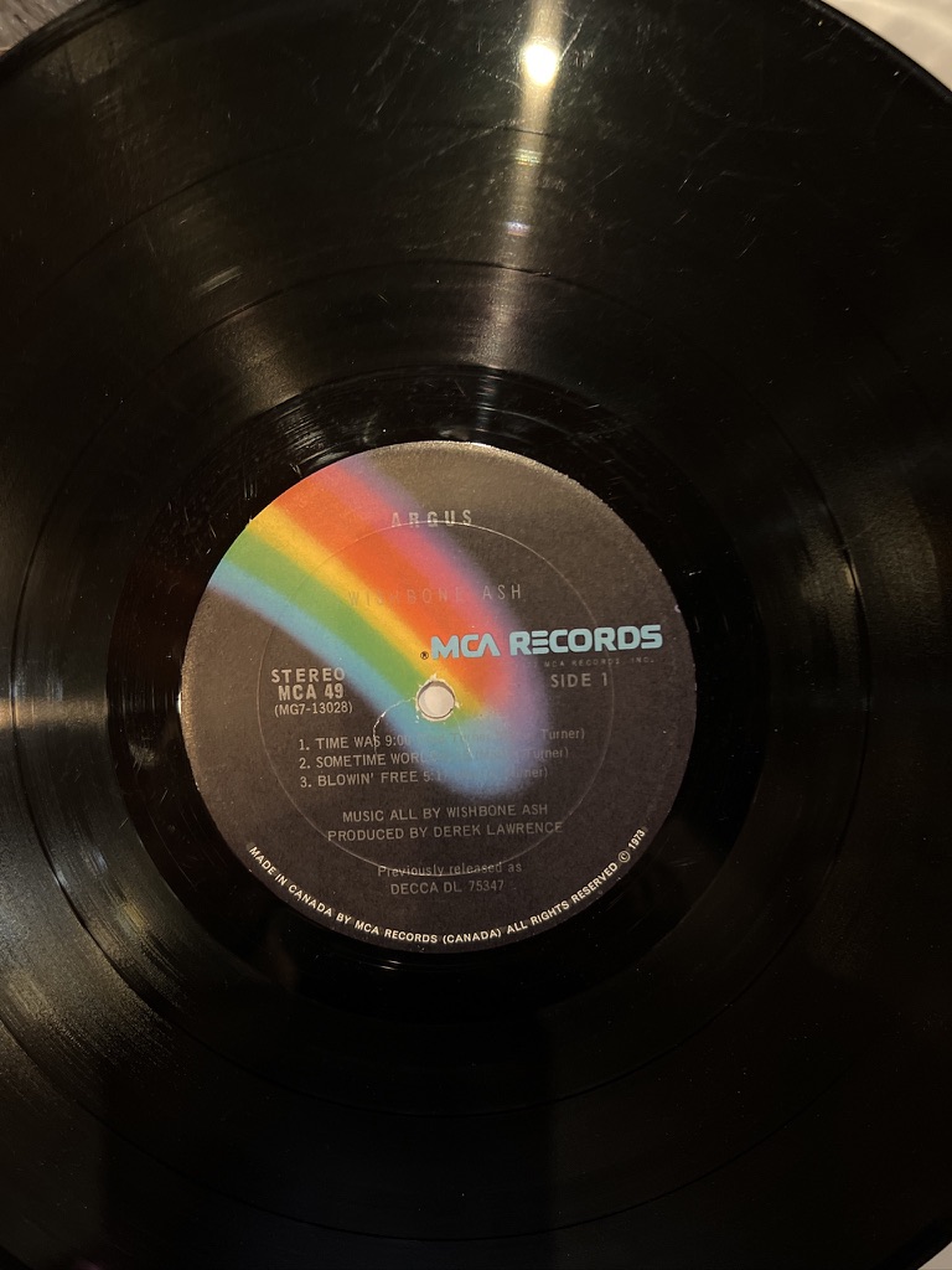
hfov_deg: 53.1
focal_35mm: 26
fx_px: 953
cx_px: 476
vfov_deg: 67.3
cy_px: 635
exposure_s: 1/30
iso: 640
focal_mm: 5.7
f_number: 1.5
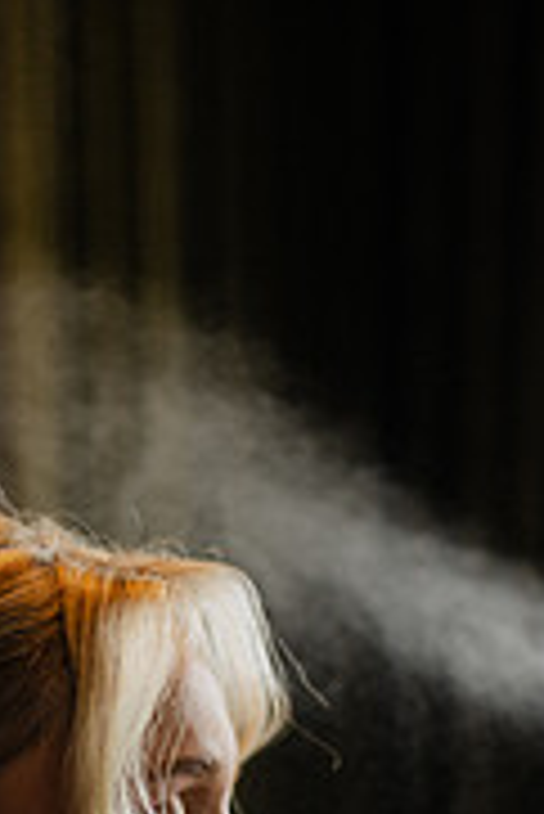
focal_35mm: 124
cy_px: 1003
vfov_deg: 15.8
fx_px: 2805
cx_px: 45
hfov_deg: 11.0
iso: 360
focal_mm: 50
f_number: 2
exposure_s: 1/250
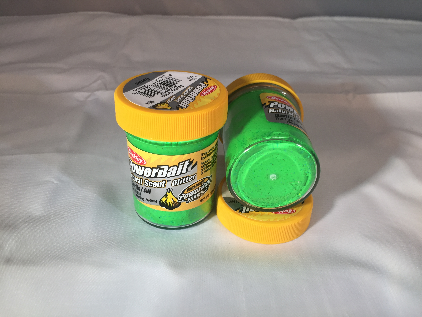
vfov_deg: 48.2
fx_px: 354
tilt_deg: -34.5
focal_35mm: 29
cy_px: 158
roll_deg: -3.7
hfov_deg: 61.7
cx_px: 211
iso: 40
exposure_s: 1/100
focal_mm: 4.15
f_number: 2.2
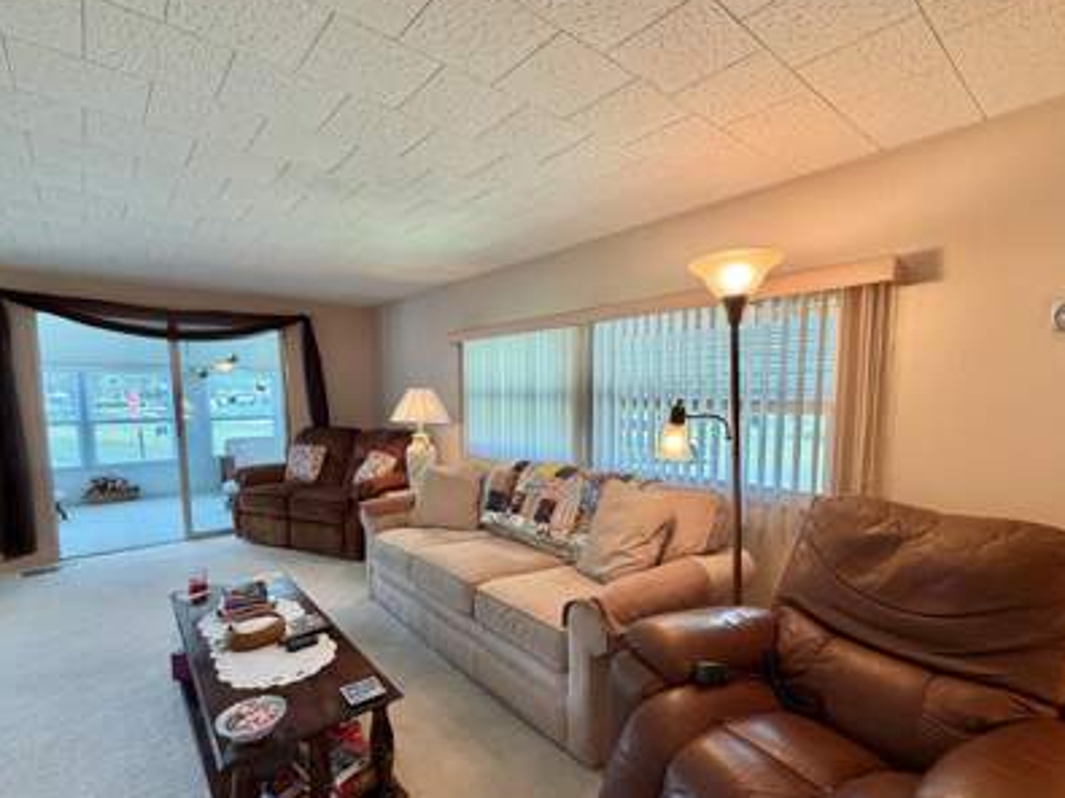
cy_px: 448
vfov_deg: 74.4
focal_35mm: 17
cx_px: 534
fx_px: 523
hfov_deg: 91.0
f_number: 2.2
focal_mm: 2.22
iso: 125
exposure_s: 1/120
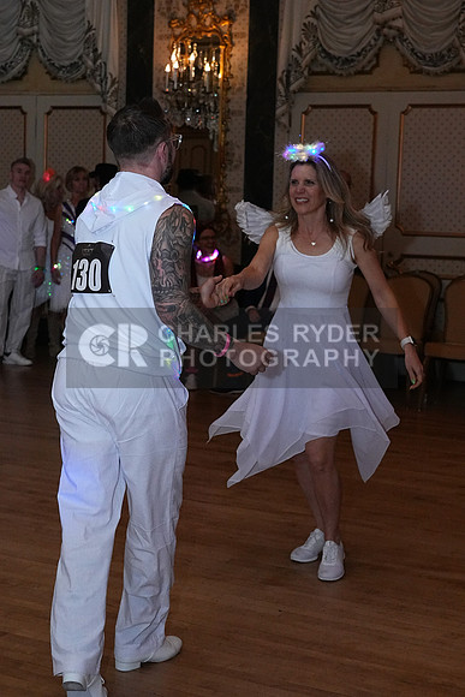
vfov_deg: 34.5
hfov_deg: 23.4
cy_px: 348
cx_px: 232
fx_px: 1123
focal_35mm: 58
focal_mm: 39
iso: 5000
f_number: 4.5
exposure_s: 1/200
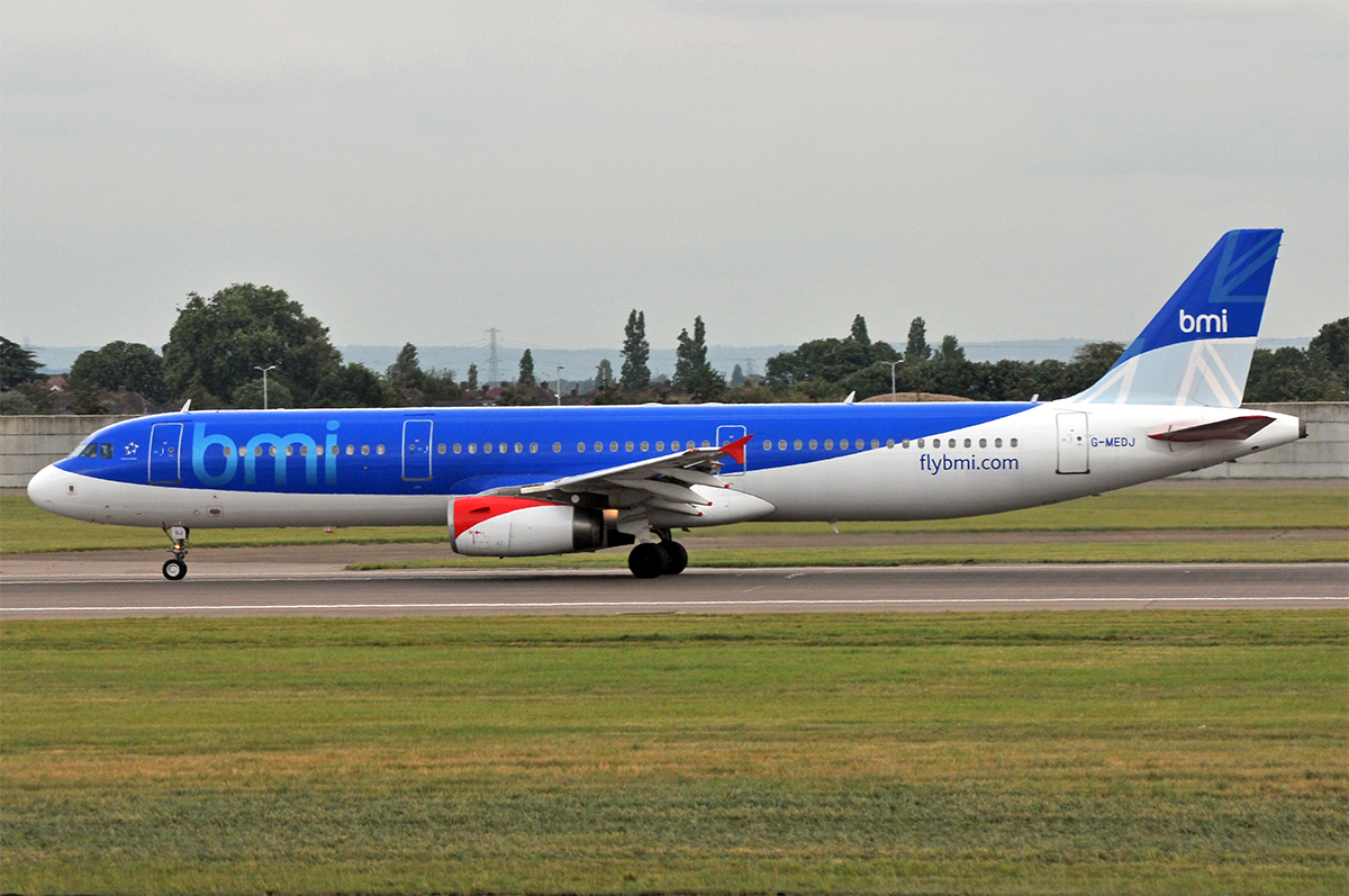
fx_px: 7017
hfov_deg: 11.0
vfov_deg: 7.3
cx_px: 674
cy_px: 448
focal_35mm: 188
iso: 320
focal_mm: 125
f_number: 9
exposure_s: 1/320
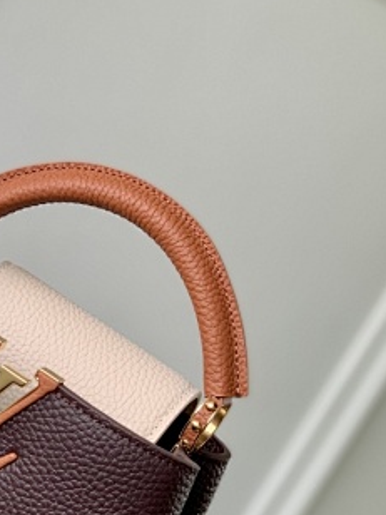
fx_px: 2007
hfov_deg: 10.9
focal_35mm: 135
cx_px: -12
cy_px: 329
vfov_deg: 14.6
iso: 20
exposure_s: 1/122
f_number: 2.4
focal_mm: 6
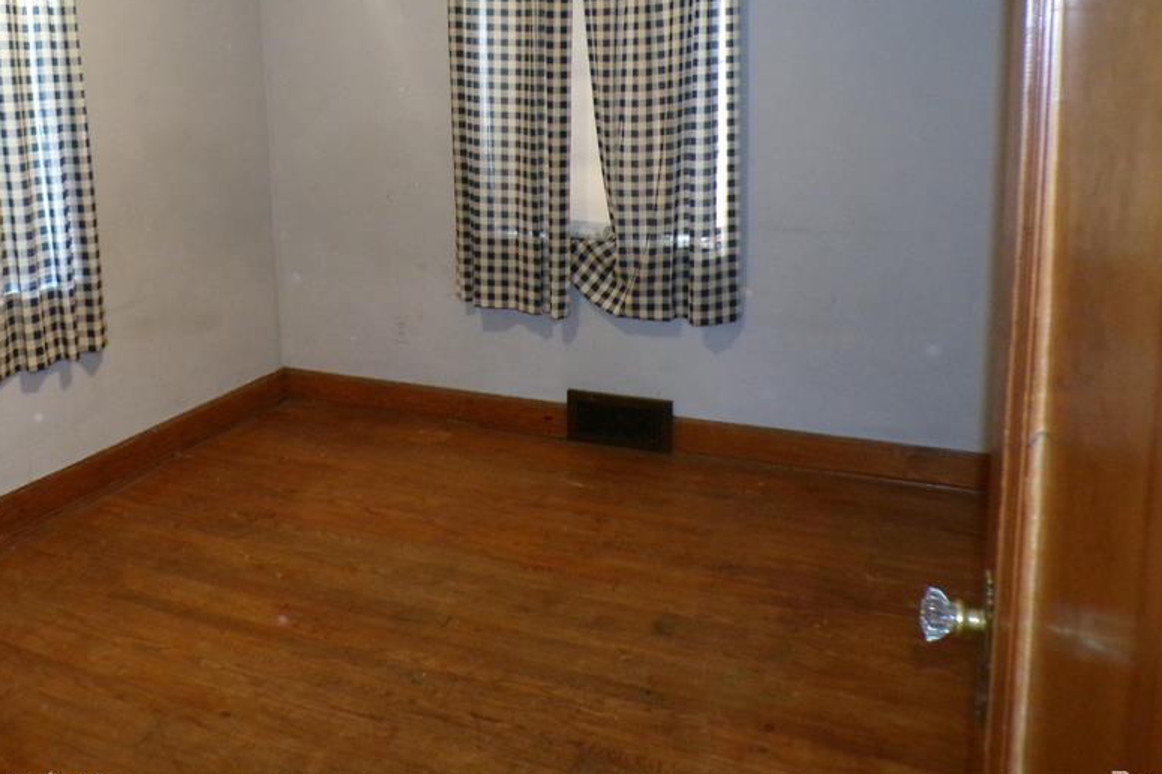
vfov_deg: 39.2
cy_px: 231
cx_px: 495
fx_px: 1065
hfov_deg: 57.0
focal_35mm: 33
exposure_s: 1/17
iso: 700
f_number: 3
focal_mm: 4.3
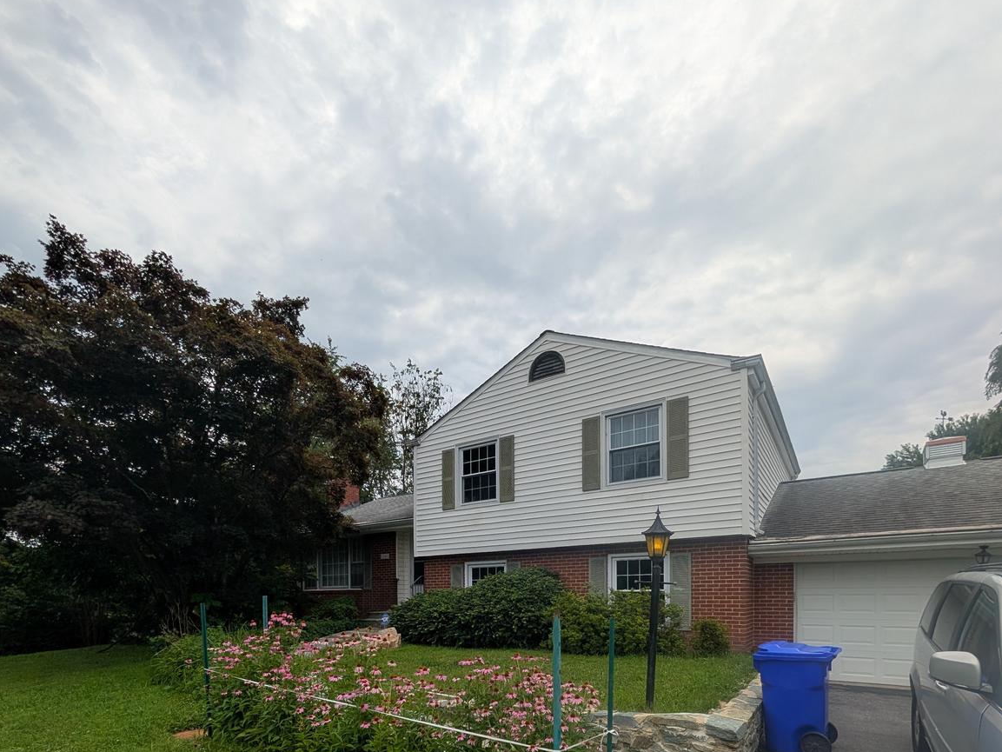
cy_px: 602
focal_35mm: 16
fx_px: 463
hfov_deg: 94.5
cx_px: 501
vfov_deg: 70.3
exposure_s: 1/4184
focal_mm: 2.02
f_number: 1.7
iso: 54
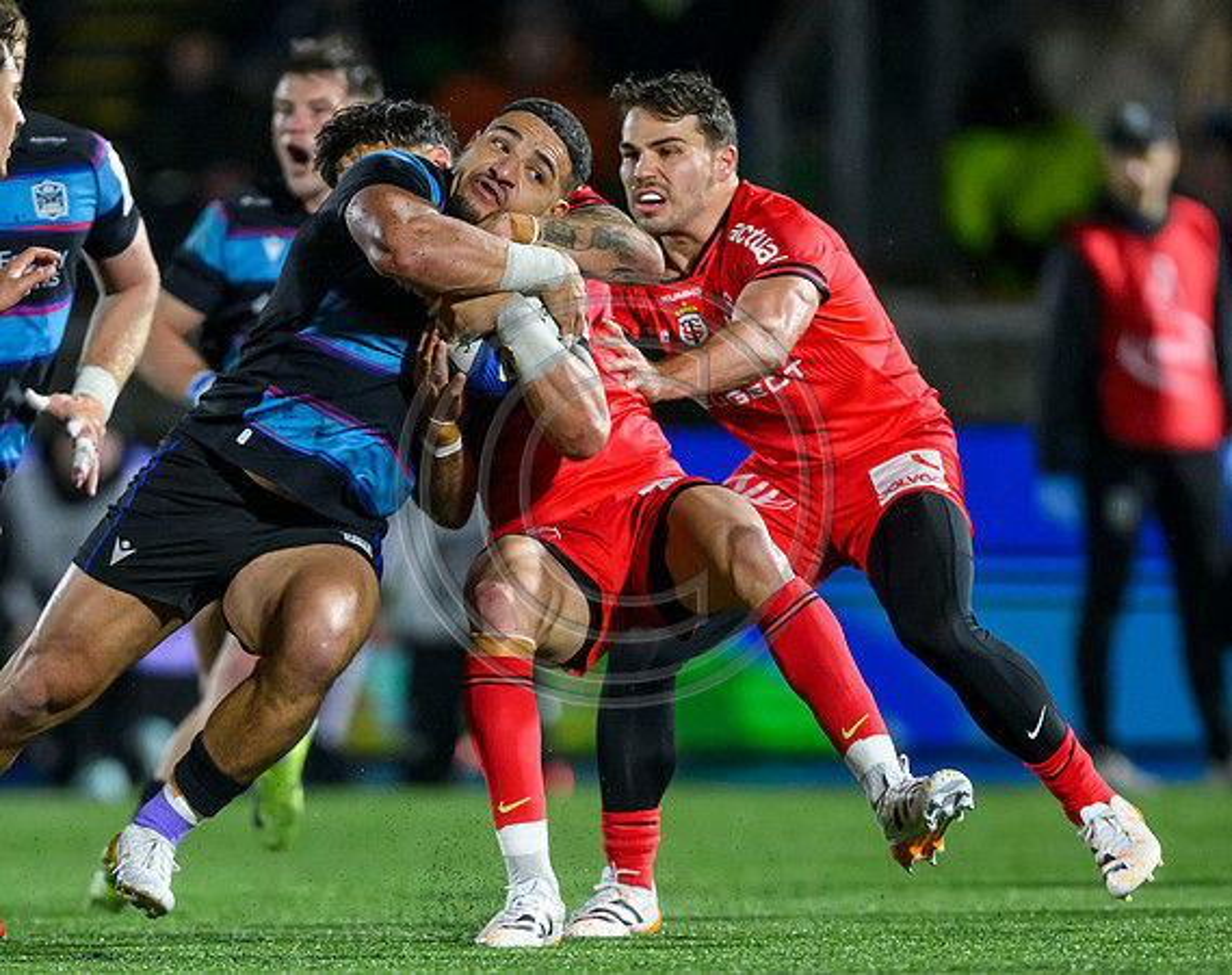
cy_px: 863
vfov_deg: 1.9
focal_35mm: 801
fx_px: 29067
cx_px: 217
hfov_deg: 2.4
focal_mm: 400
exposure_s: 1/2000
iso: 5000
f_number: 3.2
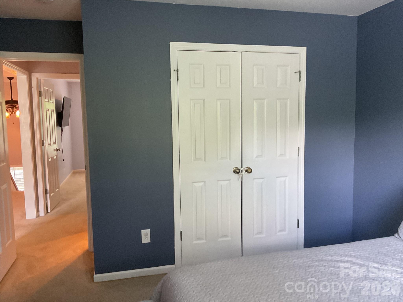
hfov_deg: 61.7
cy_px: 151
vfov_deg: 48.2
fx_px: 338
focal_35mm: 29
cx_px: 202
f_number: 1.8
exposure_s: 1/60
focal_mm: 3
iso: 250
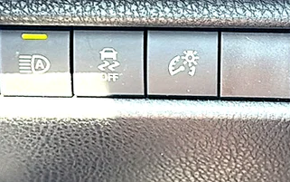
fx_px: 878
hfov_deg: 18.7
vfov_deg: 11.8
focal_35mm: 111
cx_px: 207
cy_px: 48
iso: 80
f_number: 1.78
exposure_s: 1/63
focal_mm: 6.86
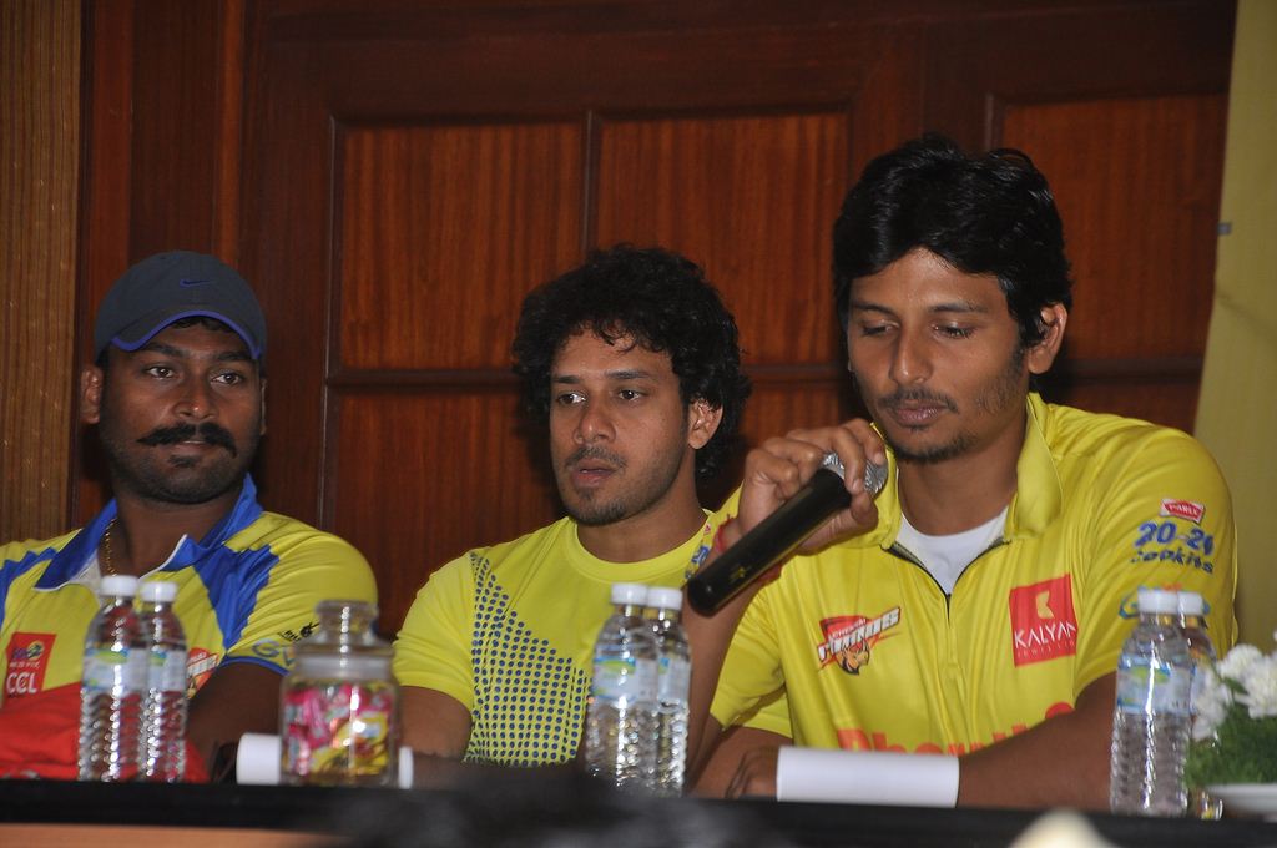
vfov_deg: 8.7
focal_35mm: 158
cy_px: 424
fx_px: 5580
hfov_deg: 13.1
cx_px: 638
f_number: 11
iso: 400
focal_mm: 105
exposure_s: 1/100
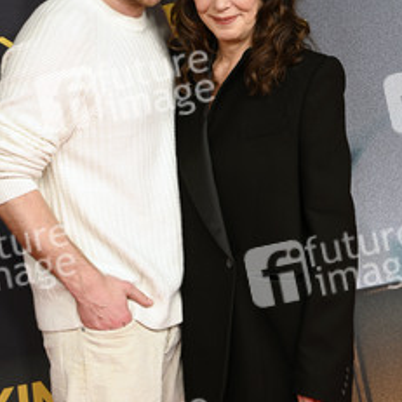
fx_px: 1564
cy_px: 179
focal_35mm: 119
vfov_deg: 14.6
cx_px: 176
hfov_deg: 14.6
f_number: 6.3
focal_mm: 81
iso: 800
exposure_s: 1/160
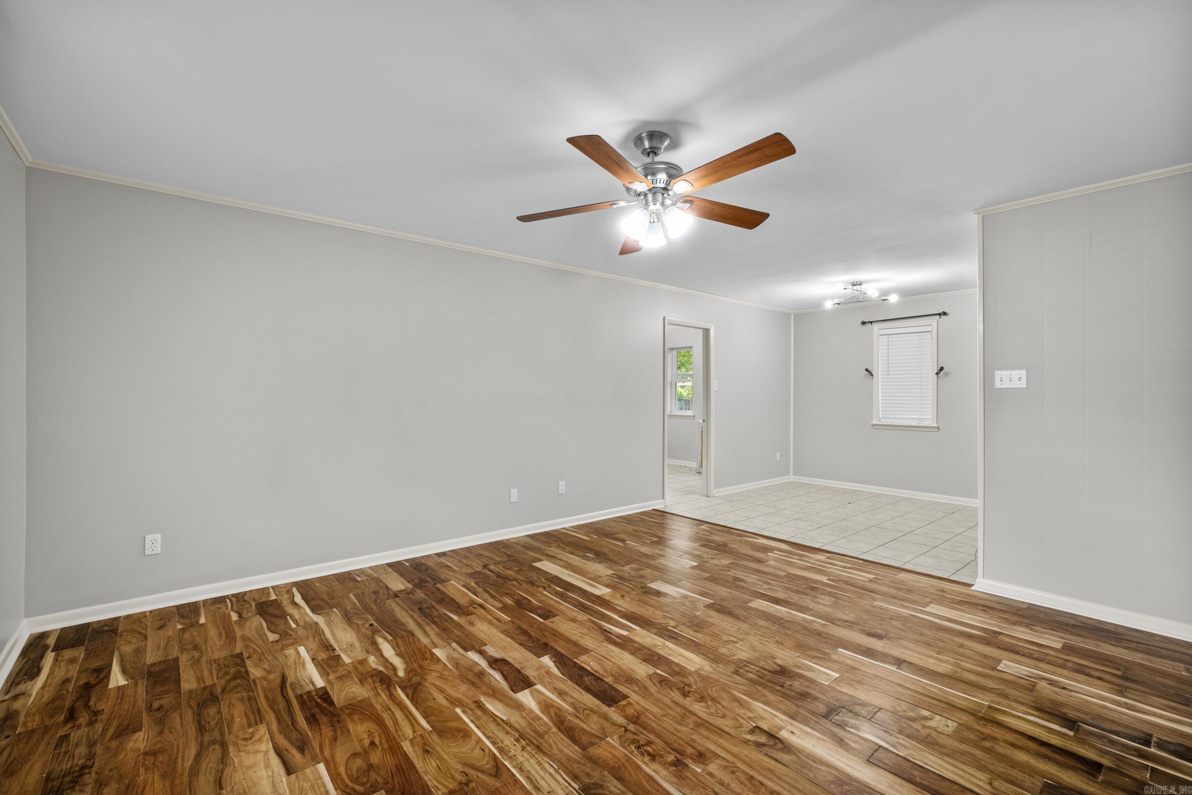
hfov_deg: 100.4
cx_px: 596
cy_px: 398
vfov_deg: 77.3
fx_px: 497
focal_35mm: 15
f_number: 7.1
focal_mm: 10
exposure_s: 1/2
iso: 400
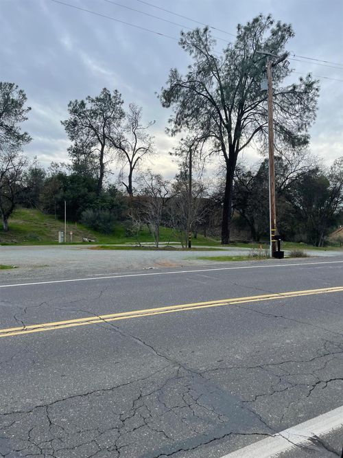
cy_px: 229
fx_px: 344
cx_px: 172
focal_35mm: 26
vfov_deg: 67.3
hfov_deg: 53.0
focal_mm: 4.2
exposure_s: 1/1289
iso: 32
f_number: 1.6
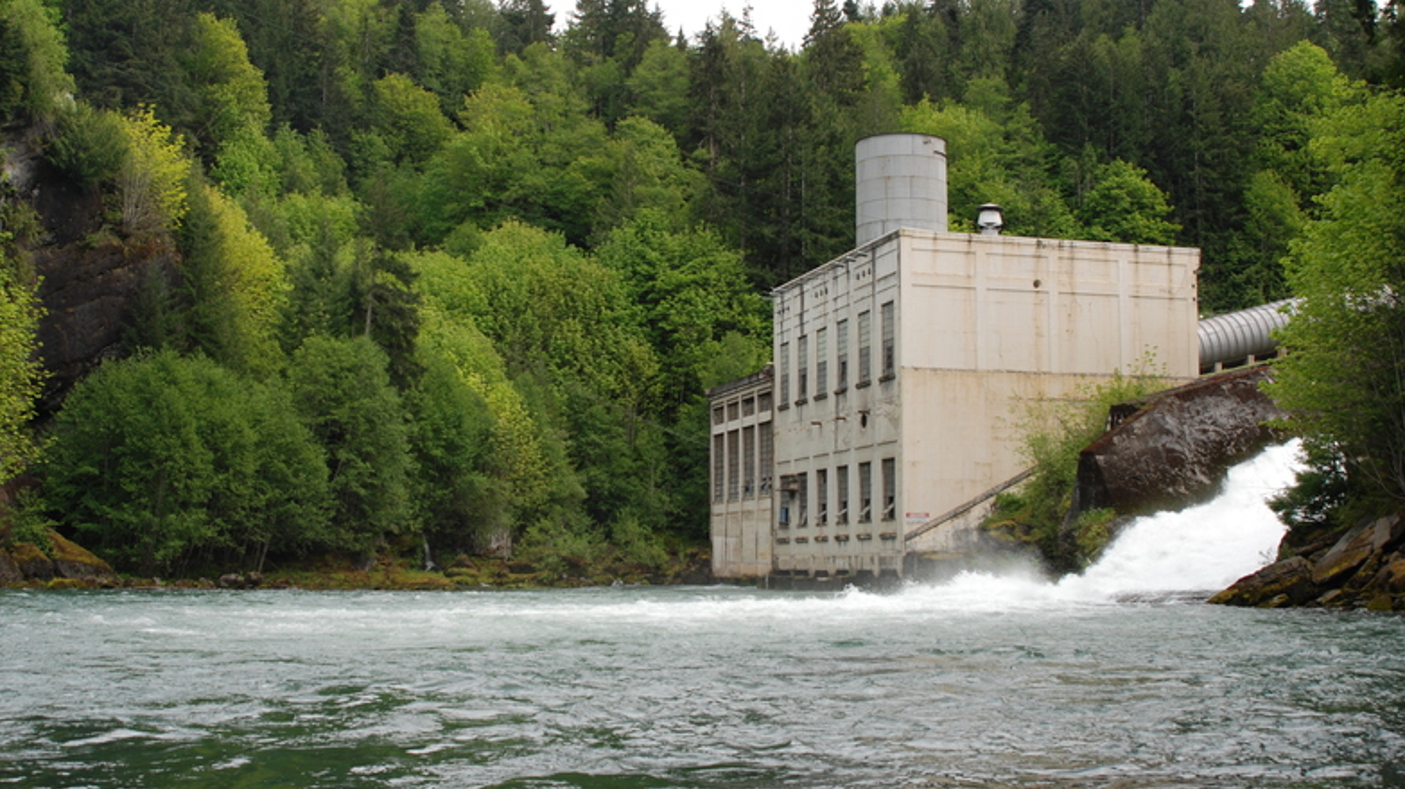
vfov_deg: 26.5
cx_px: 707
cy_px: 345
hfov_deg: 45.5
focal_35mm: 45
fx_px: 1676
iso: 160
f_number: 5.6
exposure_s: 1/200
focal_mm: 28
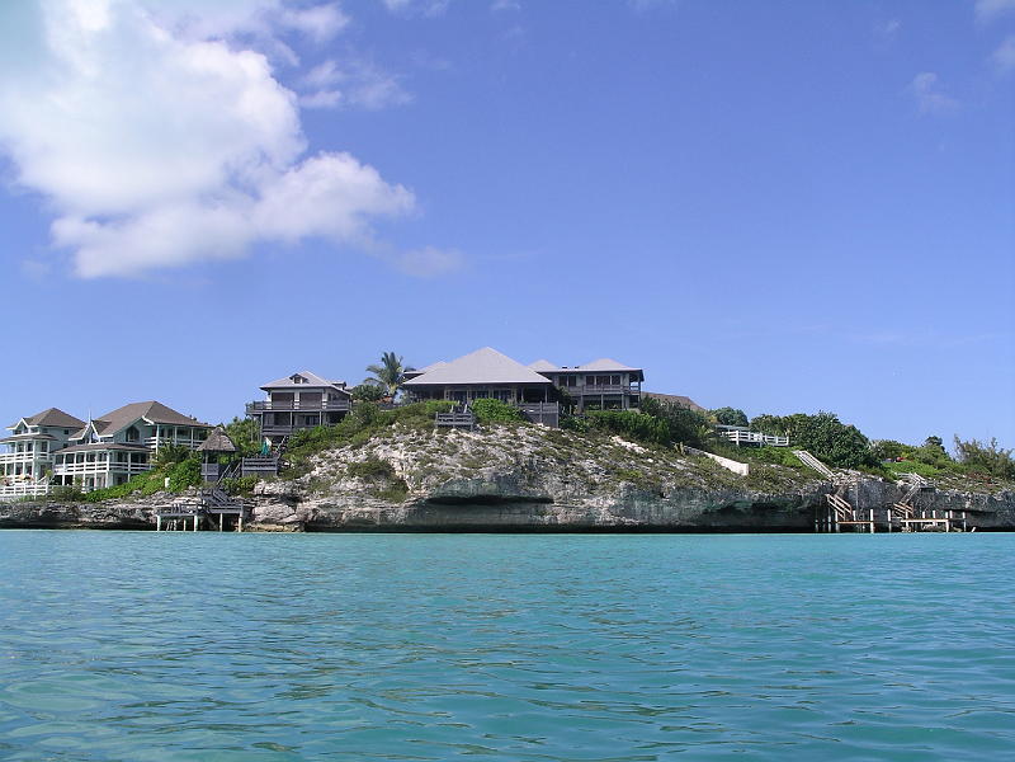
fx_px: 1085
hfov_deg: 50.1
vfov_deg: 38.7
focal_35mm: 37
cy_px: 381
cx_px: 508
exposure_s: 1/388
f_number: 6
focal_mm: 7.8
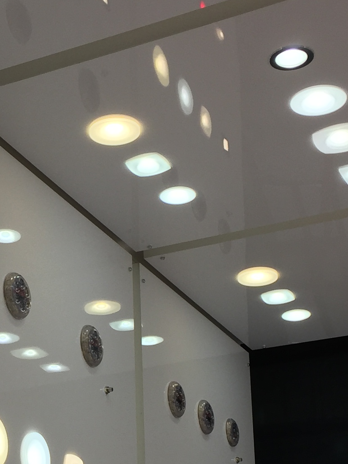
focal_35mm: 86
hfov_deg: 16.9
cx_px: 24
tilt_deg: +16.4
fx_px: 1153
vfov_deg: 22.4
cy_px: 390
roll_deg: +0.3
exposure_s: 1/321
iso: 32
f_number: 2.2
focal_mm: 4.15
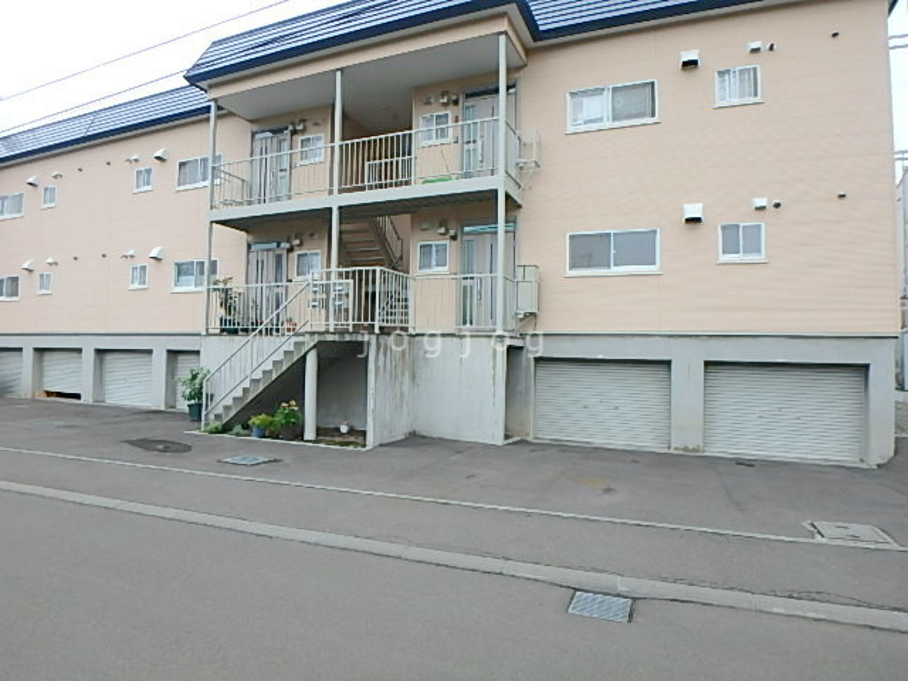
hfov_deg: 79.0
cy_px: 340
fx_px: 551
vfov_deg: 63.4
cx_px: 454
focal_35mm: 21
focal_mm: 3.7
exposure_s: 1/250
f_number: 3.5
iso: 125
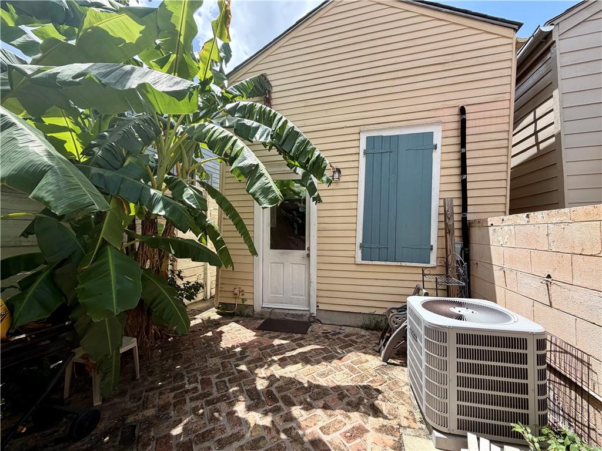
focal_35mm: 14
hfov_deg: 102.1
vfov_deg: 85.7
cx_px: 301
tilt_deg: +1.5
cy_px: 226
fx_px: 243
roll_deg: +1.1
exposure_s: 1/709
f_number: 2.2
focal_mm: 2.22
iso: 40
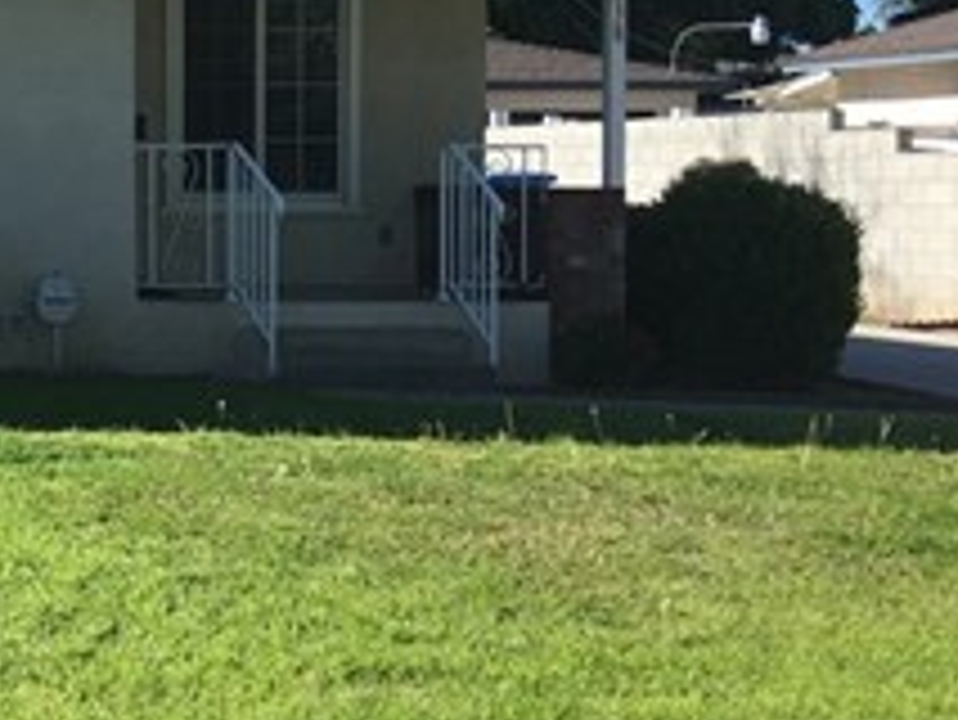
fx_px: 2409
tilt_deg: -0.5
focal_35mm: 87
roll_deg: -0.5
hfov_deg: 19.7
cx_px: -450
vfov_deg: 16.9
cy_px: 234
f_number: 2.2
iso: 25
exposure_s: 1/916
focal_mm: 4.15
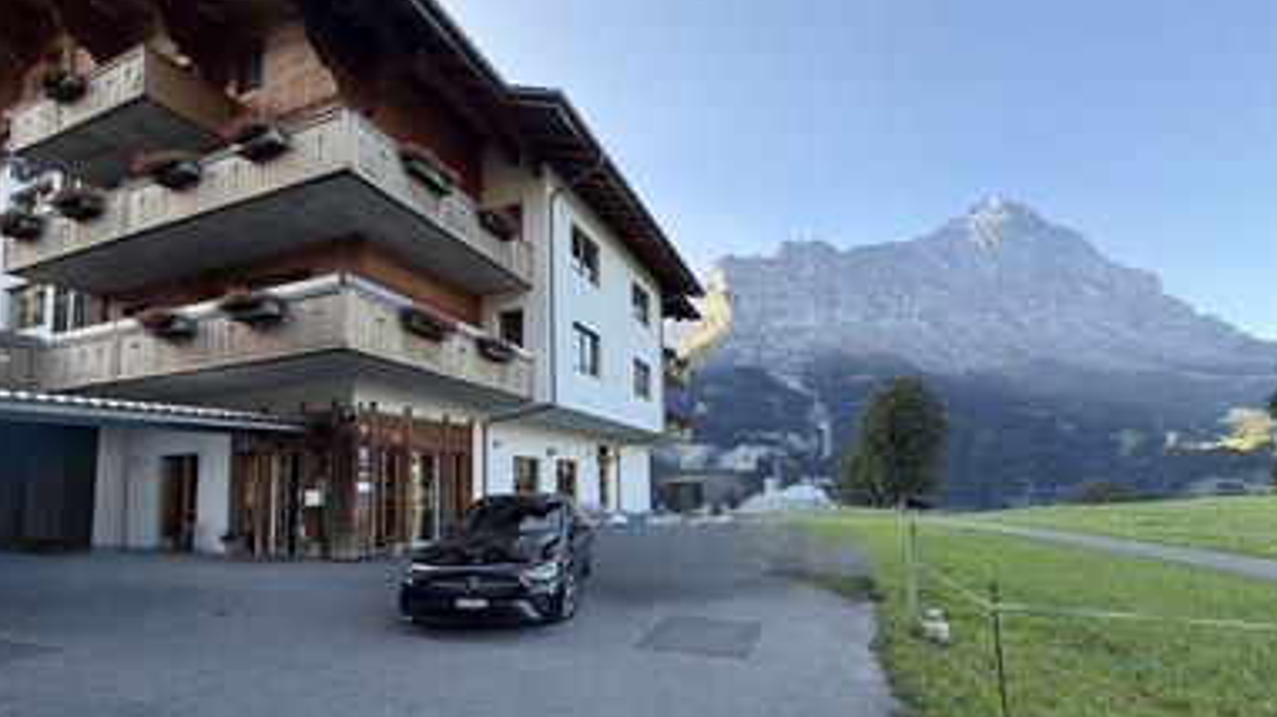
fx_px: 542
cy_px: 449
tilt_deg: +4.3
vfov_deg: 66.0
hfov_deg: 99.4
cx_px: 654
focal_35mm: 16
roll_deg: +1.3
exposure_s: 1/161
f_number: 2.2
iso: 40
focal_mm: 2.22
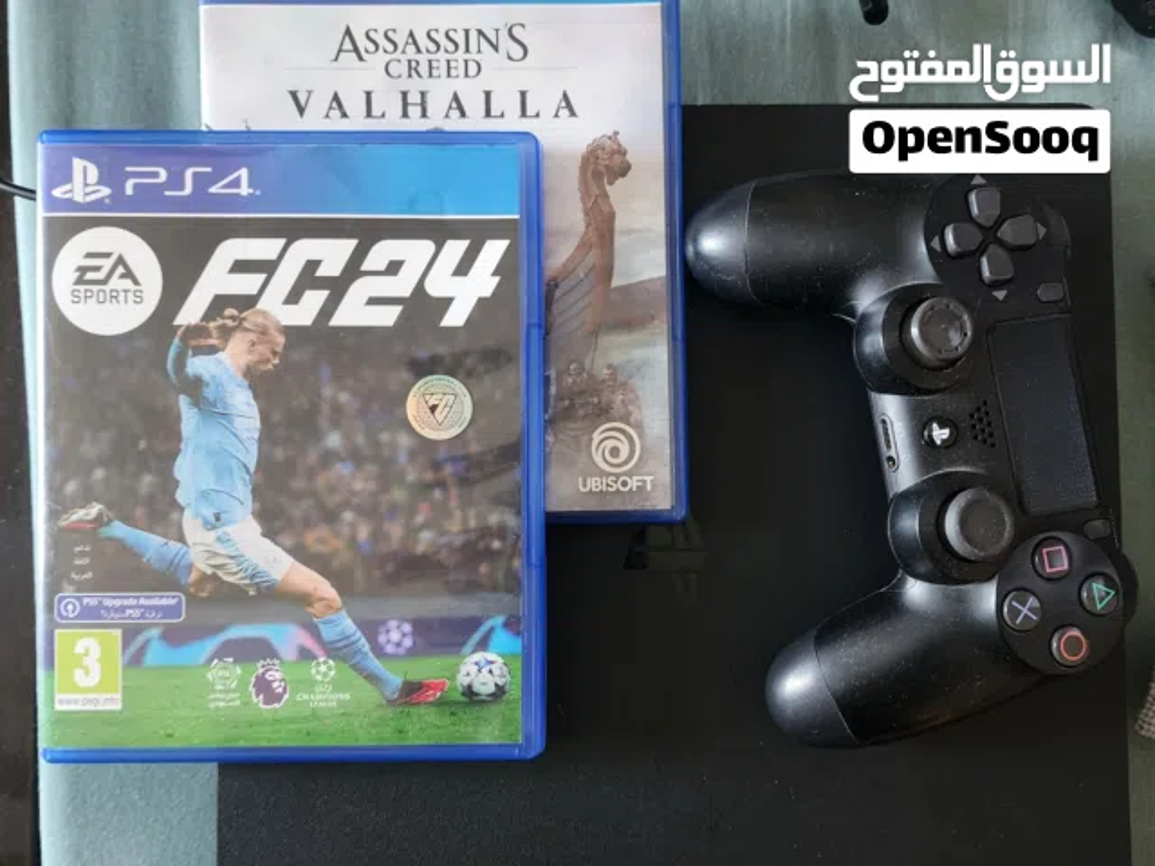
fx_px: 767
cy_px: 433
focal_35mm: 23
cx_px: 578
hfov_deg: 73.9
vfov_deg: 58.9
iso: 640
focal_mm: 6.4
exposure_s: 1/33.4
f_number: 1.8
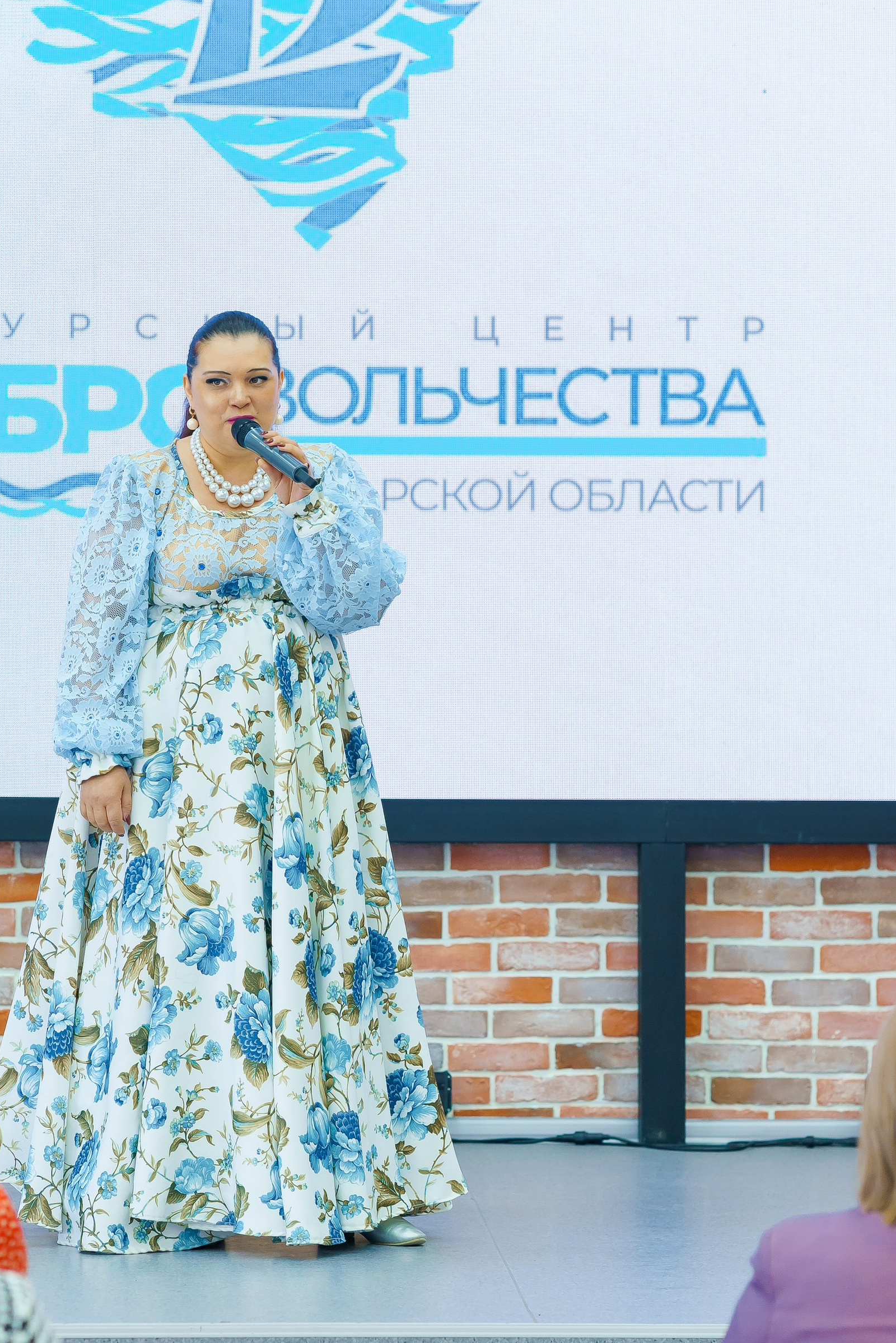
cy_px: 869
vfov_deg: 15.1
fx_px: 5077
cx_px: 326
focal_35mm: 136
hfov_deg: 10.1
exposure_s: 1/125
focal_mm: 85
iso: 1000
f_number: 4
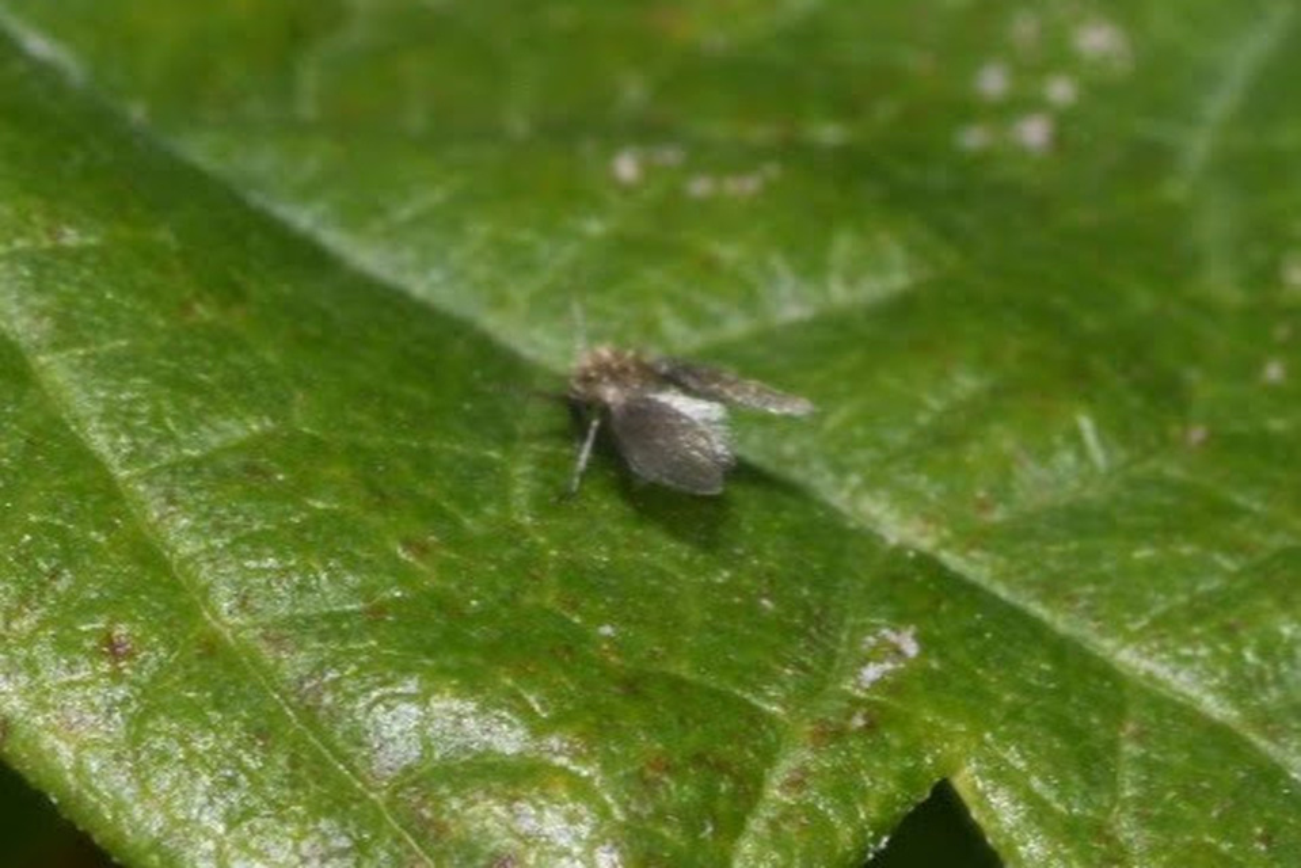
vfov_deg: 8.7
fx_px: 5693
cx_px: 650
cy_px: 434
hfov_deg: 13.0
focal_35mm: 158
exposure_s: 1/60
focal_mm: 105
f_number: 29
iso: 250
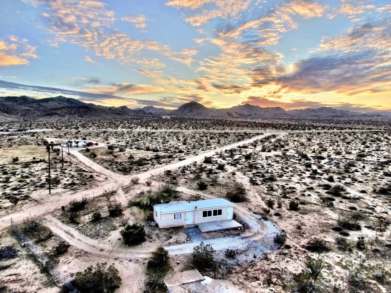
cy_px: 146
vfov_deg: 56.8
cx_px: 196
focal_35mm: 24
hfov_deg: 71.6
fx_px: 271
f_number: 2.8
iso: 110
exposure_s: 1/320
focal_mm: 4.39
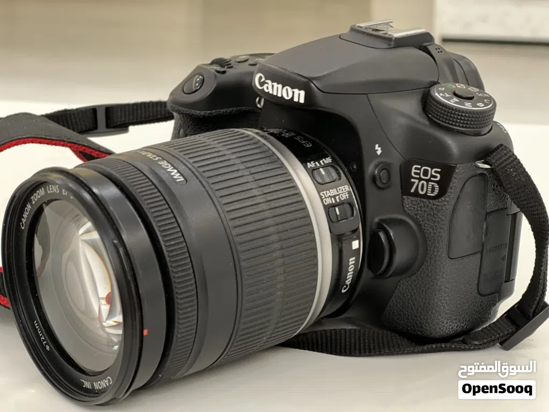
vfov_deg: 19.1
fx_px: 1221
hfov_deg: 25.3
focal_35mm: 77
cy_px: 206
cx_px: 274
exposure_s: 1/14
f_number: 2.8
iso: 400
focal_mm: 9
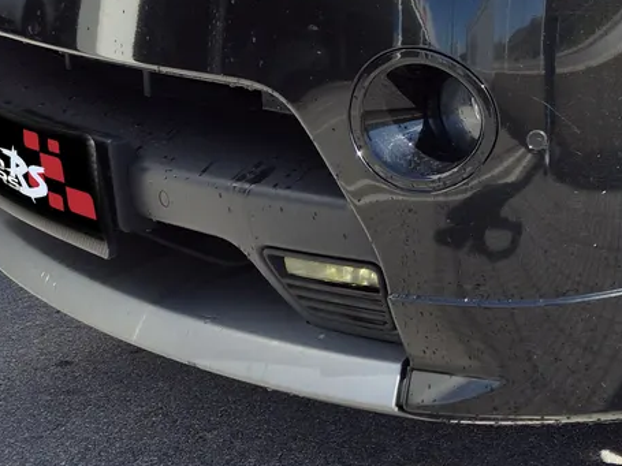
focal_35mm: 84
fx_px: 1509
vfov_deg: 17.2
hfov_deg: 20.0
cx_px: 944
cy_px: 24
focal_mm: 5.4
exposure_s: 1/1796
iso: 25
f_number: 1.8
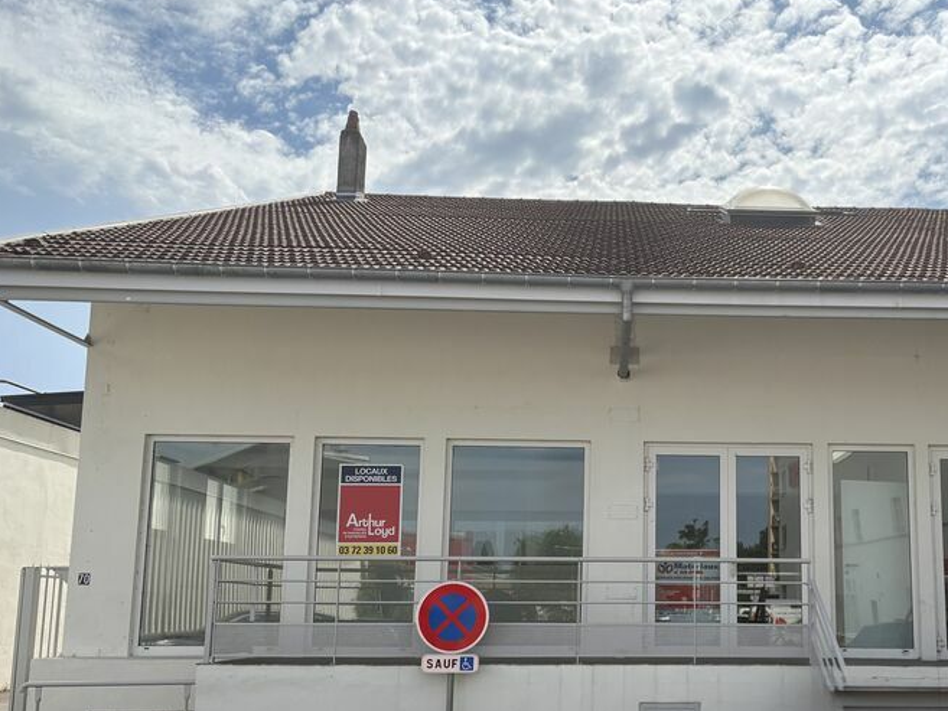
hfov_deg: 47.9
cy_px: 463
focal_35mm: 38
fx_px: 1041
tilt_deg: +8.4
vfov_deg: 37.4
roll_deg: +0.2
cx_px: 659
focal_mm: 5.96
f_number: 1.6
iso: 50
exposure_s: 1/8850
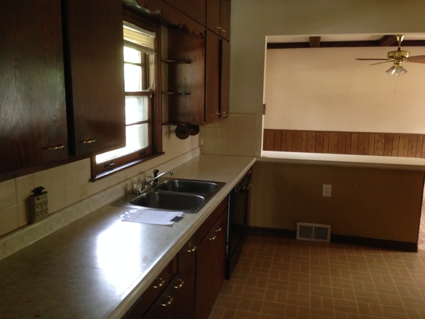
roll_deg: +0.5
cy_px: 160
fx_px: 405
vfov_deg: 42.9
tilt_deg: -7.6
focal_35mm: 33
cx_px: 212
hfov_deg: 55.4
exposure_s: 1/20
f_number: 2.4
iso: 125
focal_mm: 4.12
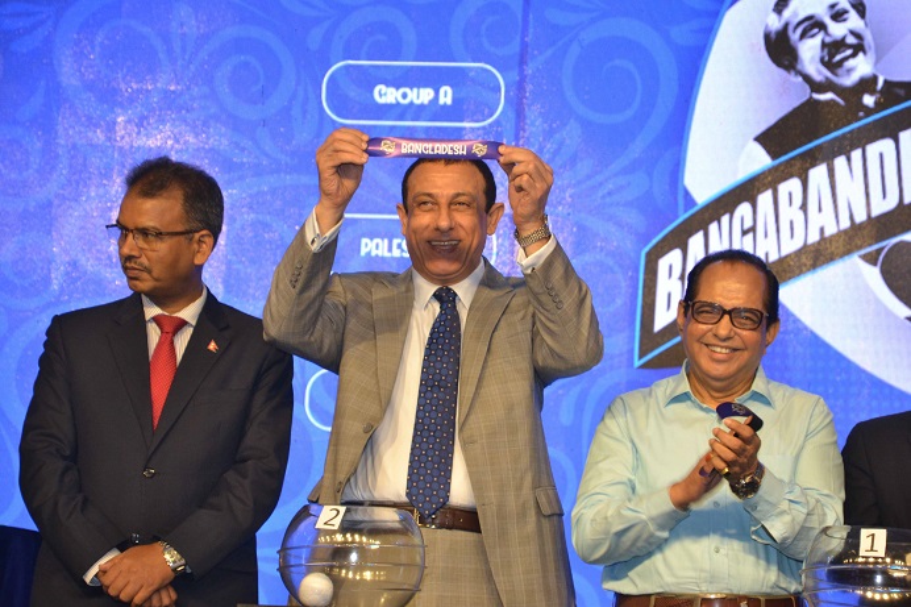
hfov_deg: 14.0
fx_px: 3719
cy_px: 304
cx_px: 456
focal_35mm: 147
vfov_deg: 9.3
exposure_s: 1/60
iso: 800
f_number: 5.6
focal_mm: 98
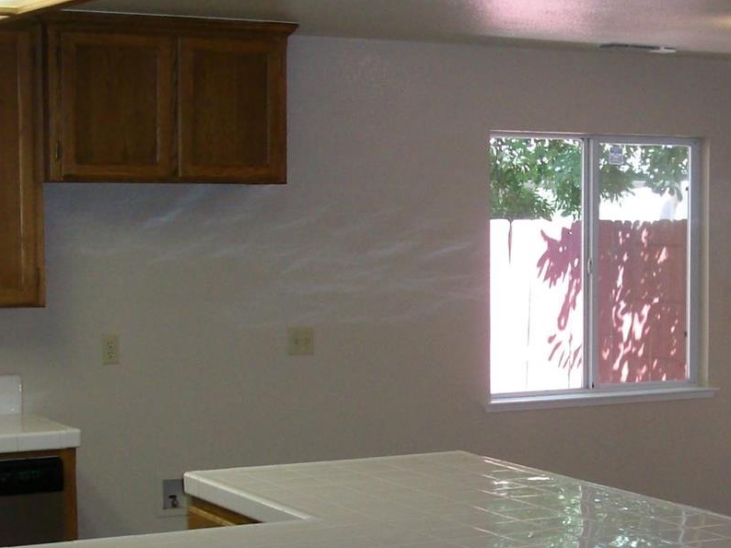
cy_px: 421
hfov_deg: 22.7
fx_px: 1794
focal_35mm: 85
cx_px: 600
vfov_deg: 17.2
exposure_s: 1/47.1
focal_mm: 7.46
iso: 136
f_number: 3.1
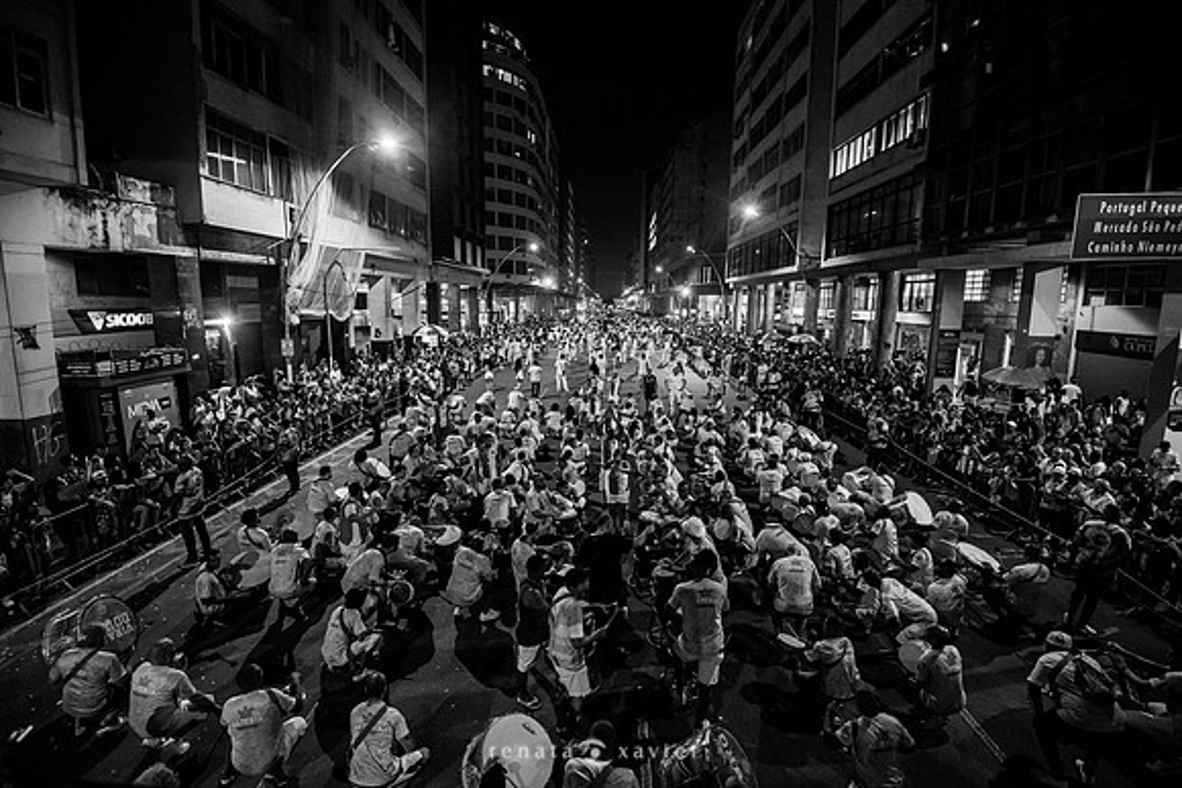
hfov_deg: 96.7
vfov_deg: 73.8
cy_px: 394
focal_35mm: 16
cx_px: 591
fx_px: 525
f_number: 4
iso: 320
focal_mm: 16
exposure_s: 1/40
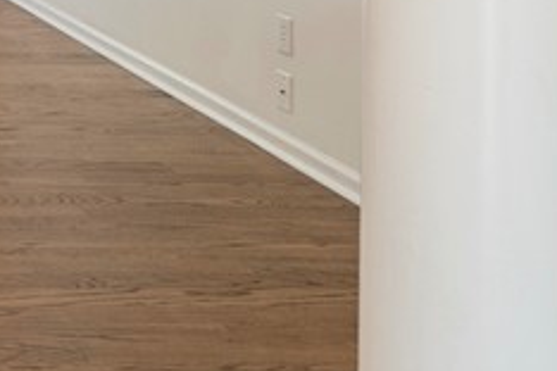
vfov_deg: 15.1
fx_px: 1229
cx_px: -440
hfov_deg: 19.3
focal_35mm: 79
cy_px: -278
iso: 400
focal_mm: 17.1
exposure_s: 1/6
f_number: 5.6
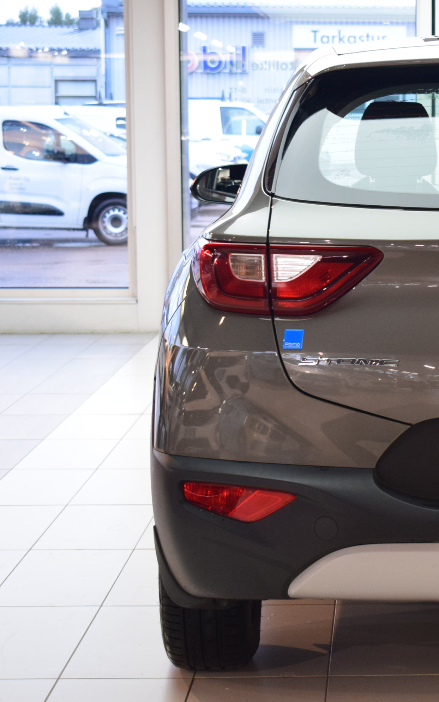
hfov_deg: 13.9
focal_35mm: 92
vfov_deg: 22.6
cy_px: 351
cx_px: 496
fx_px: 1761
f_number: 4.8
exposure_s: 1/80
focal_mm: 40
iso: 1600
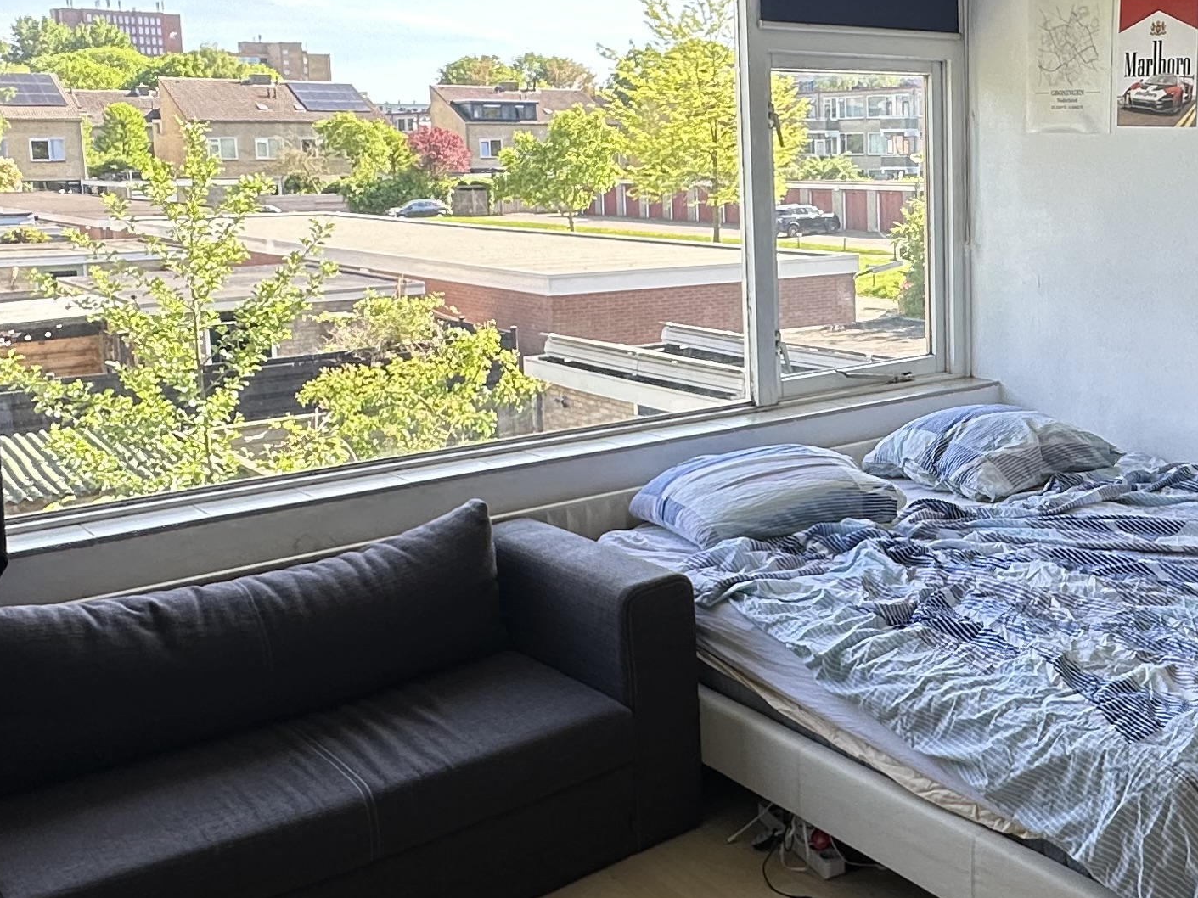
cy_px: 325
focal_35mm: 40
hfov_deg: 44.1
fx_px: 1384
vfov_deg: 35.7
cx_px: 995
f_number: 2.2
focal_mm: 2.22
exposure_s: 1/216
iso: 40
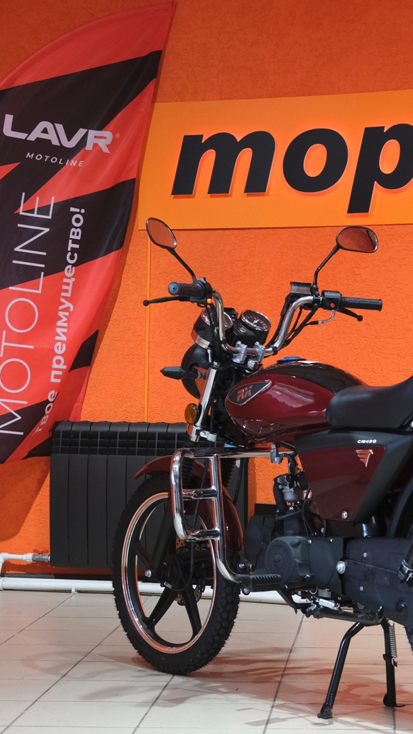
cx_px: 331
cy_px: 369
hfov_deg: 16.4
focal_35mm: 73
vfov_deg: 29.0
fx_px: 1421
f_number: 4
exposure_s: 1/100
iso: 1600
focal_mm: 30.8
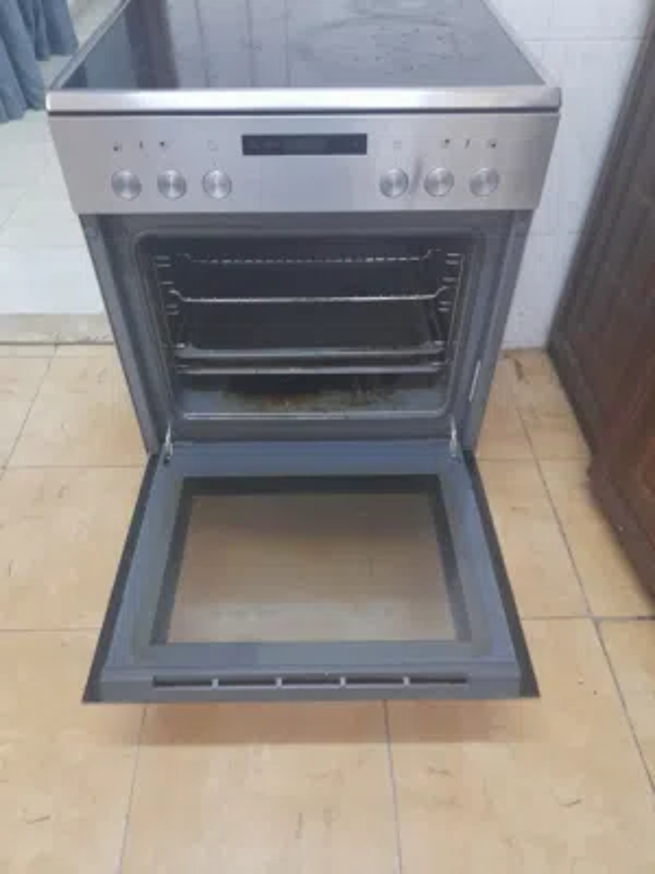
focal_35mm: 25
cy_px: 437
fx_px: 631
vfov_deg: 69.4
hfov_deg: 54.9
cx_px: 328
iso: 500
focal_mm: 4.6
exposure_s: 1/25
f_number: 2
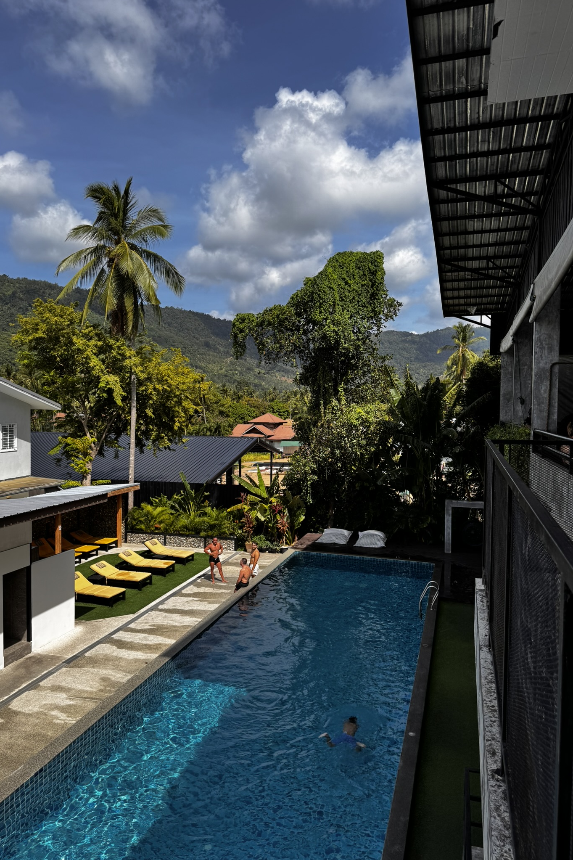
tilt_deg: -2.1
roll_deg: -0.4
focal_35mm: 25
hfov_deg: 51.3
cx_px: 275
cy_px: 430
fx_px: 597
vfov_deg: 71.5
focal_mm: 6.76
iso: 80
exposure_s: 1/4950
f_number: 1.78
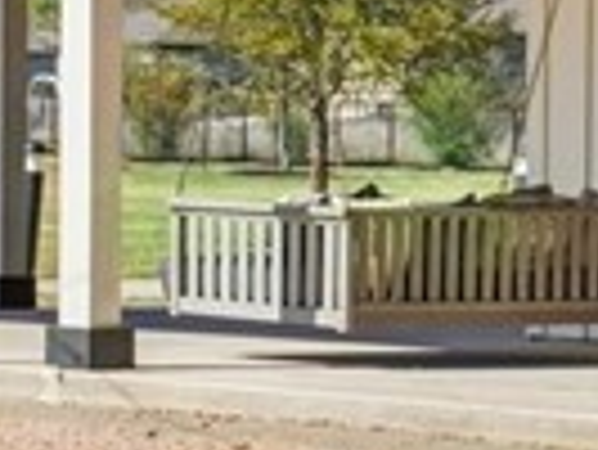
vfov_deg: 5.4
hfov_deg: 6.3
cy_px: 124
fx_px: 4755
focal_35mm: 275
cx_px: -1484
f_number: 8
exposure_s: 1/750
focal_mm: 35
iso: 200
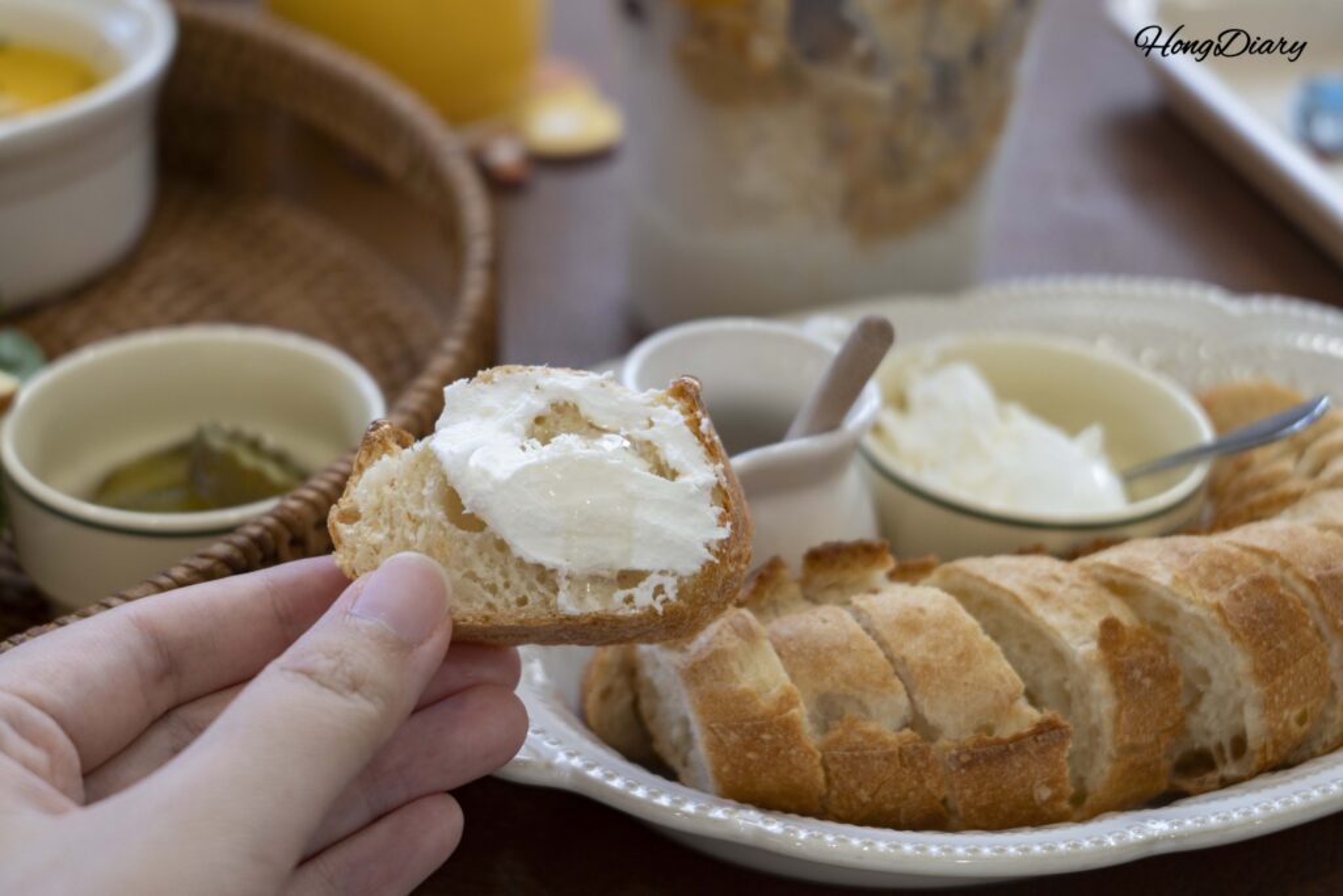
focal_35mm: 60
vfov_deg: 22.6
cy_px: 448
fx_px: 2238
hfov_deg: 33.4
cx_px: 672
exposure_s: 1/60
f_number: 5.6
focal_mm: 60
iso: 320
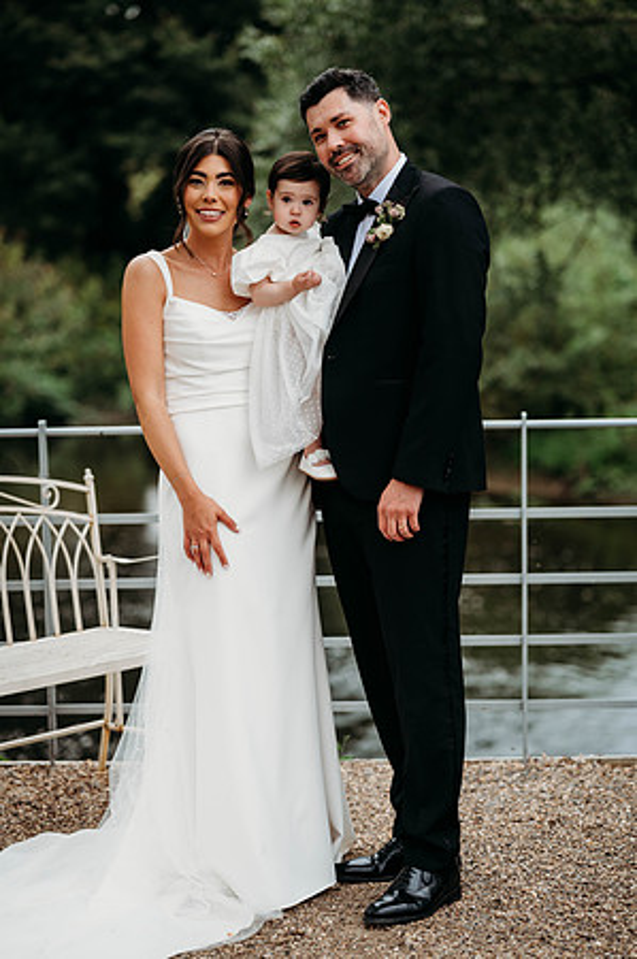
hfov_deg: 16.0
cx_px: 318
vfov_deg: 23.9
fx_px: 2261
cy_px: 480
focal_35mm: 85
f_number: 2.2
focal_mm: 85
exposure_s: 1/1000
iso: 100
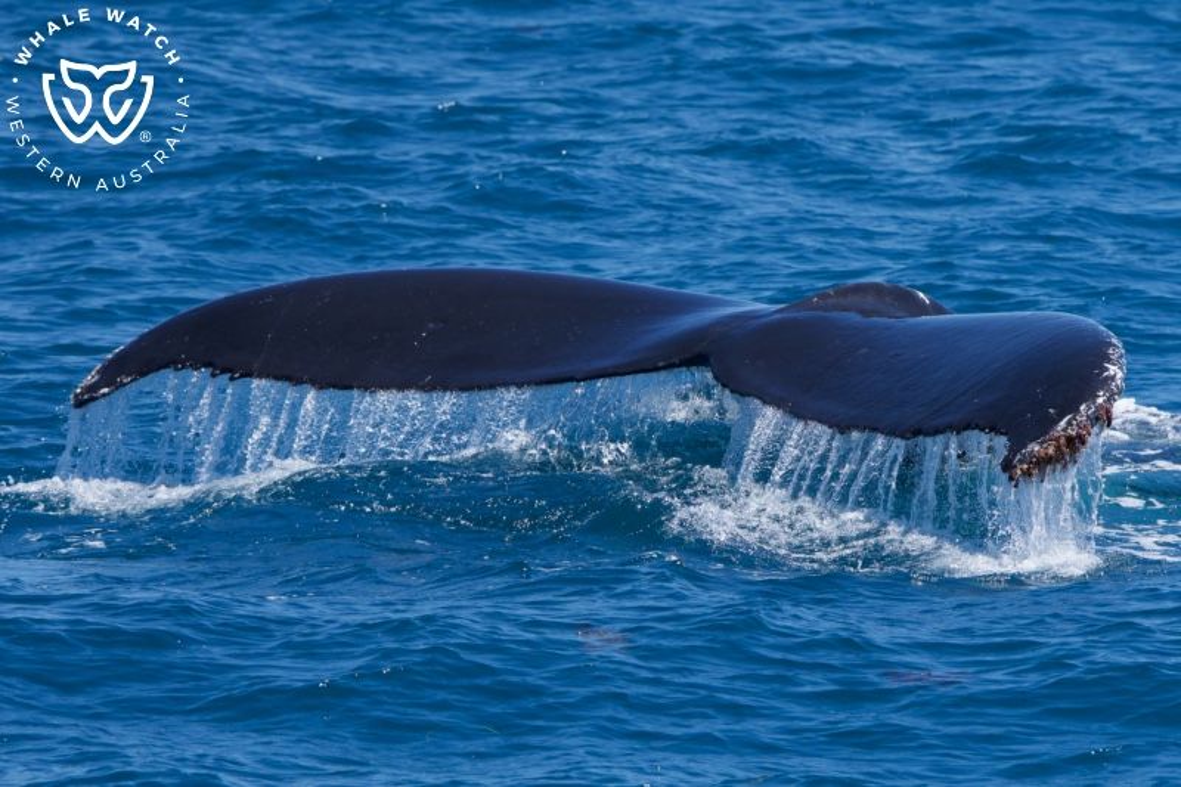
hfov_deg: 4.5
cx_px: 590
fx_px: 14955
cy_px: 394
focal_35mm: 456
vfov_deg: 3.0
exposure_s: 1/3200
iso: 1250
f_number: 8
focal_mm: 456
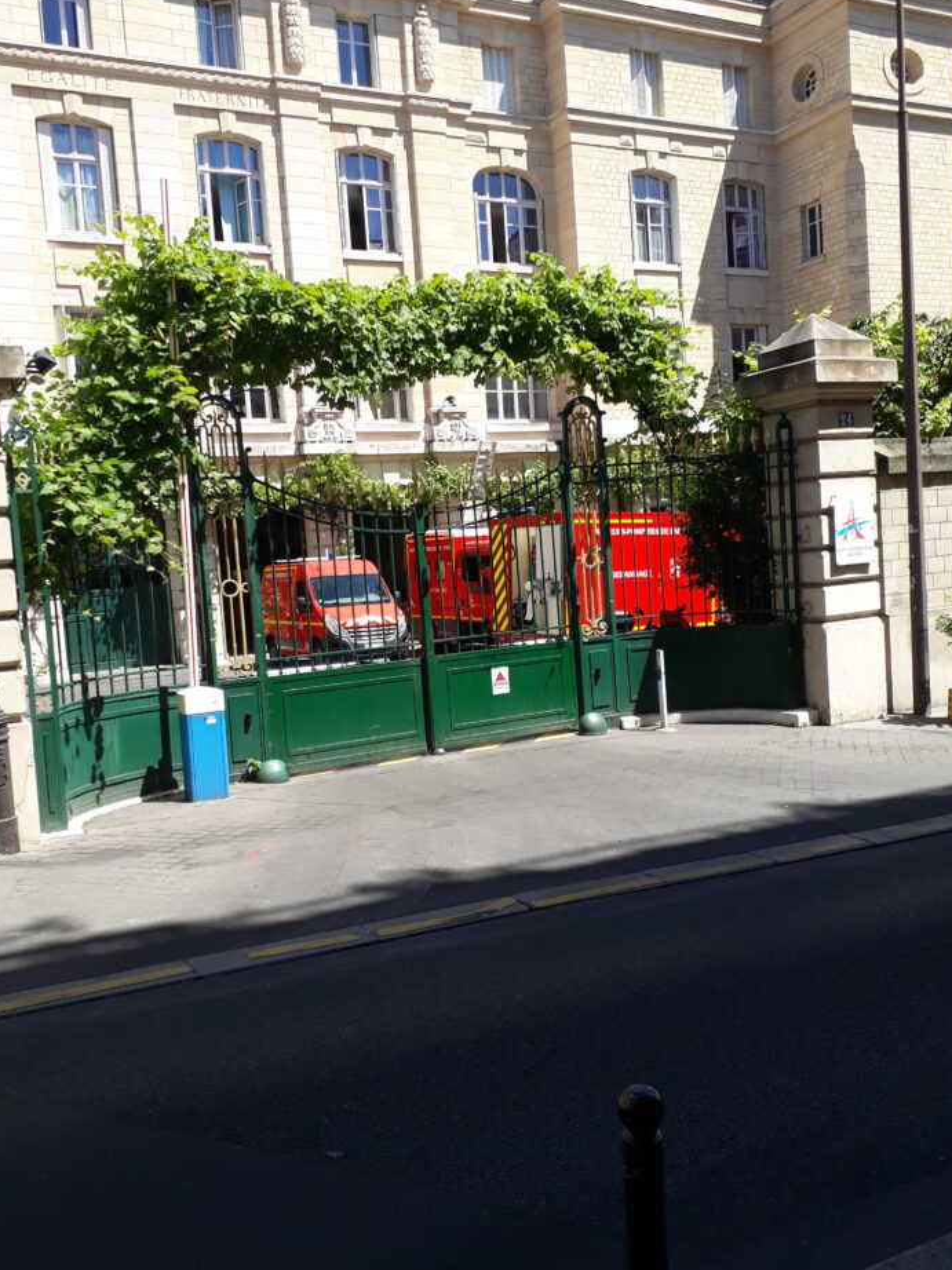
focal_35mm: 30
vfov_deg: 60.0
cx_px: 457
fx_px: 1101
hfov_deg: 46.8
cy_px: 631
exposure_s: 1/657
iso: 40
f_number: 1.9
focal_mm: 3.6
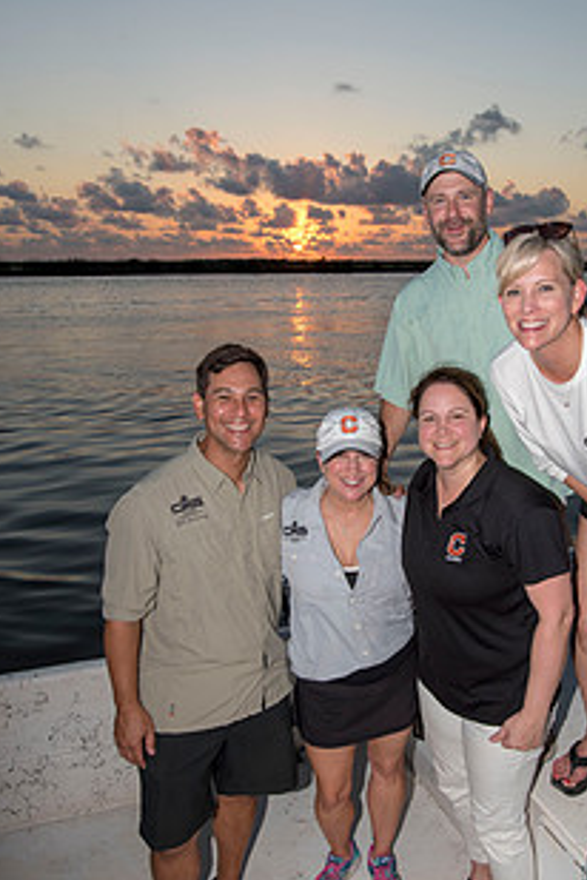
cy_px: 453
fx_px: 783
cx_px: 382
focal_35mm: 32
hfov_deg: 40.7
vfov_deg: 58.7
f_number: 7.1
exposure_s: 1/320
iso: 500
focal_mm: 22
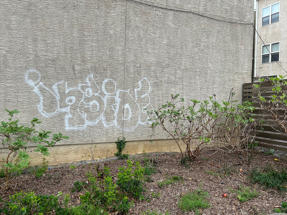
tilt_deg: +0.6
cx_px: 138
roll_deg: -1.0
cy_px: 100
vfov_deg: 49.7
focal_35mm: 28
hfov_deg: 63.4
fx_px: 232
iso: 50
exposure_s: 1/466
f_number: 1.5
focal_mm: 5.7
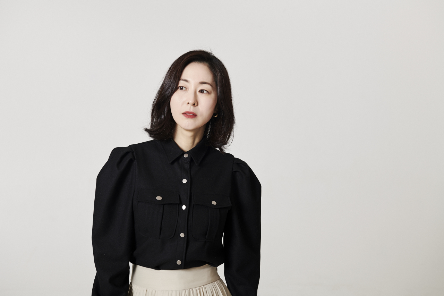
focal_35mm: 50
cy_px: 148
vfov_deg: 27.0
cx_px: 222
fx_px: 617
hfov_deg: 39.6
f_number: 5.6
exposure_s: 1/125
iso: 31
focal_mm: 50
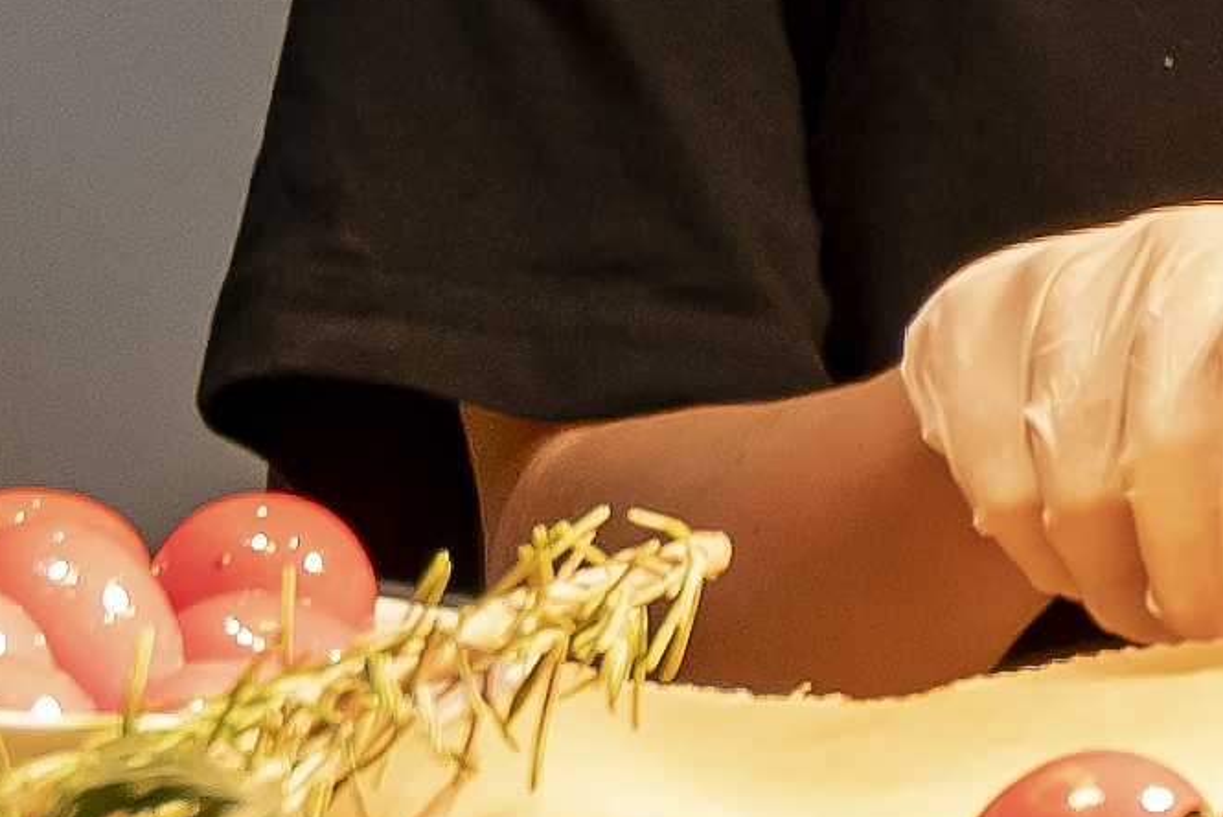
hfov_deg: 8.5
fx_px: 7919
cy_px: -874
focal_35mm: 233
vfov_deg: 5.8
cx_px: 2268
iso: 400
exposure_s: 1/50
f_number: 4
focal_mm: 20
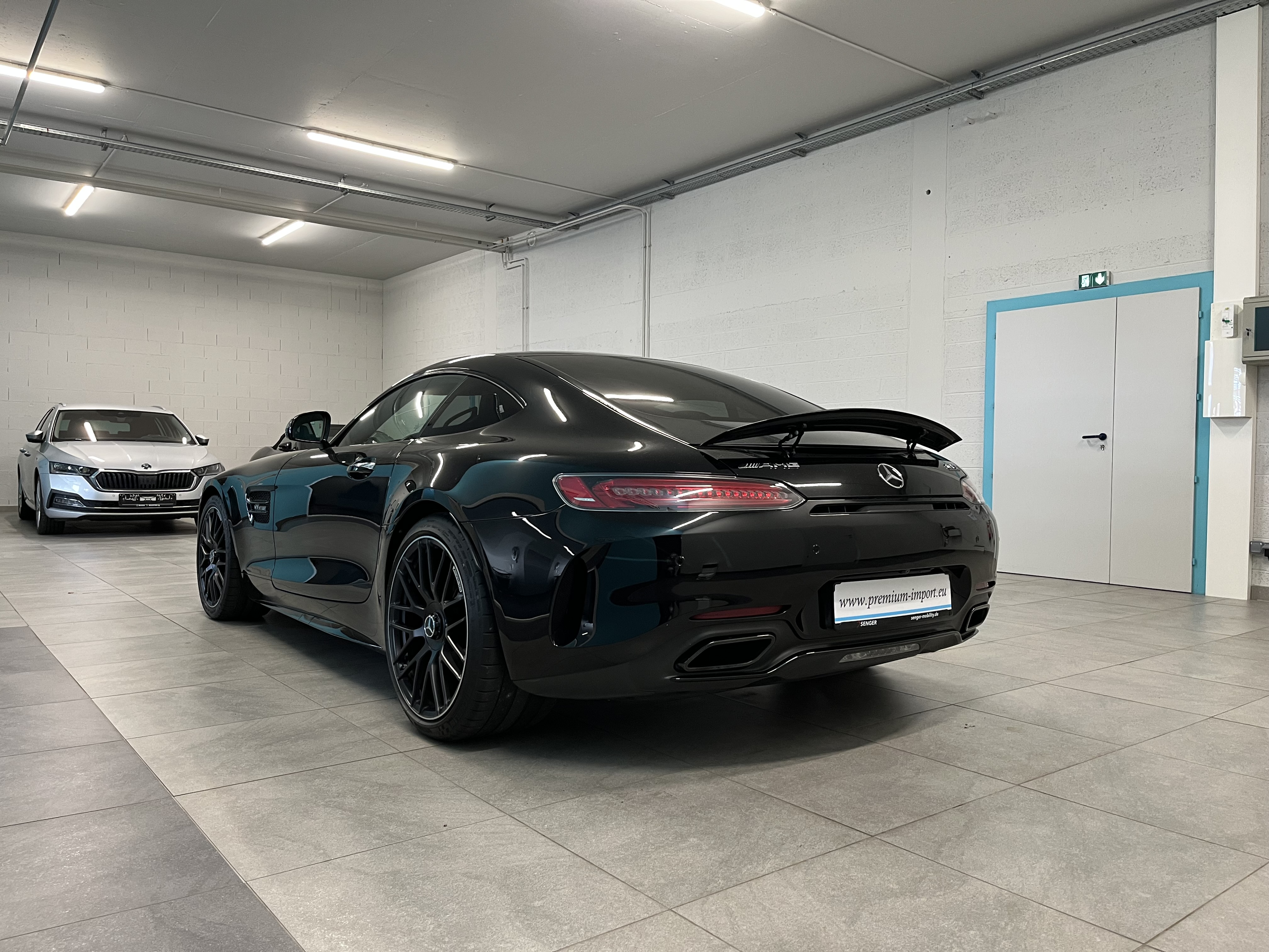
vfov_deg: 53.1
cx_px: 634
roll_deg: -0.3
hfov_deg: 67.3
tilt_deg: -0.3
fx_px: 953
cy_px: 476
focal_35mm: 26
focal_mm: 5.1
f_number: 1.6
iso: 125
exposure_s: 1/50
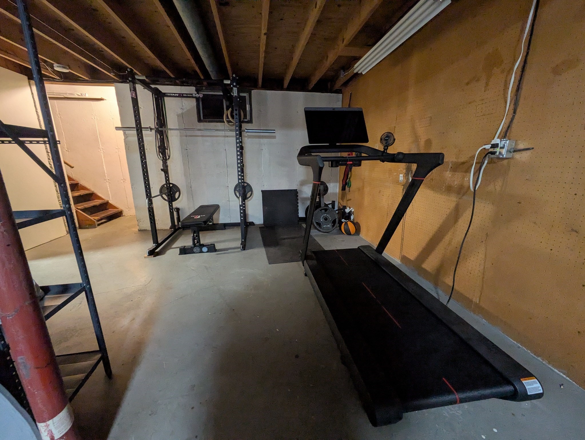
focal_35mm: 14
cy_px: 220
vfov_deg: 85.7
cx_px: 292
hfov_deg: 102.0
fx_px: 237
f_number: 2.2
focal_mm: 1.83
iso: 342
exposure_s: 1/17.1
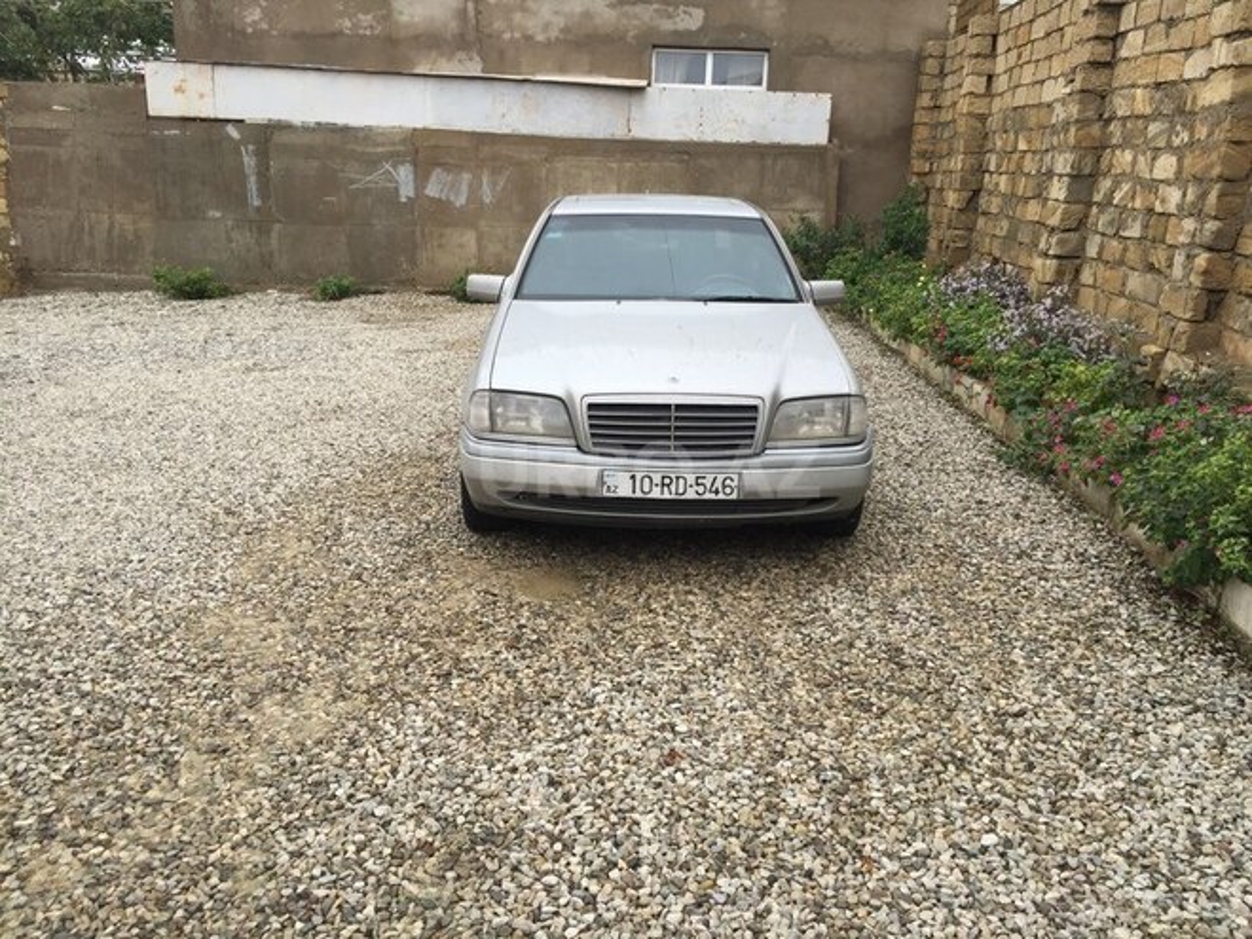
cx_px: 626
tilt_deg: -15.6
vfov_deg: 48.2
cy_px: 470
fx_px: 1049
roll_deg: -1.9
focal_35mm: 29
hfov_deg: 61.7
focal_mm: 4.15
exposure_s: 1/608
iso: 32
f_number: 2.2
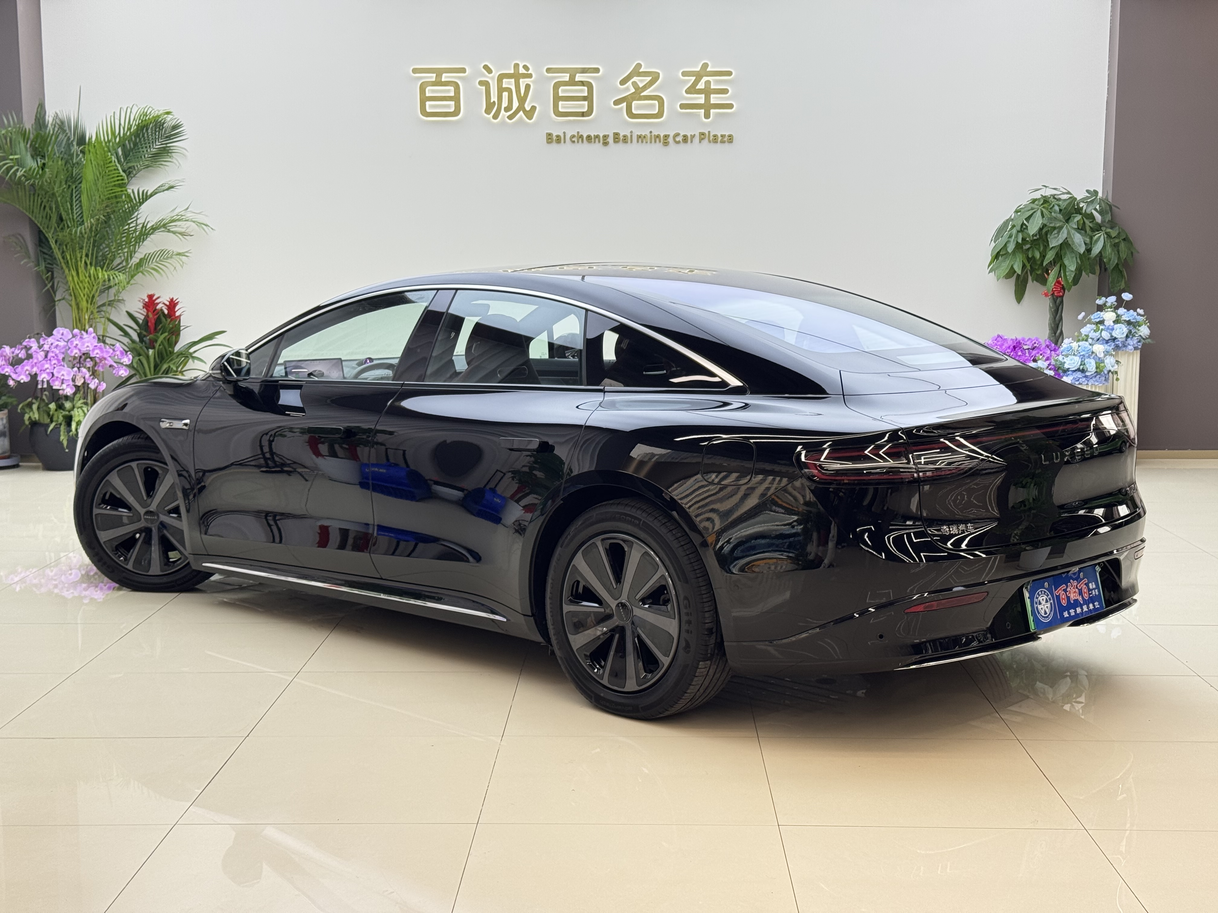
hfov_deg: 39.7
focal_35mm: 48
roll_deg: +0.1
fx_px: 1689
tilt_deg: -7.1
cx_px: 609
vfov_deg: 30.3
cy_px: 456
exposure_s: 1/100
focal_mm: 6.76
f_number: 1.78
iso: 64
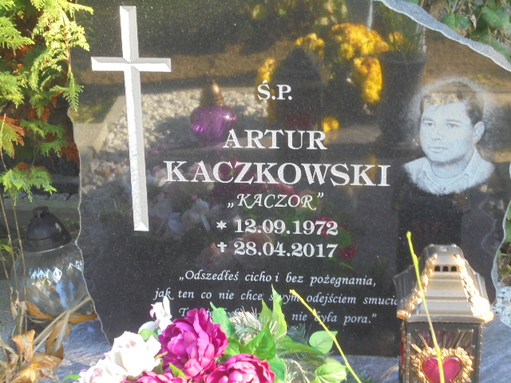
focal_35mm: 73
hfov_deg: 26.7
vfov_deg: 20.2
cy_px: 192
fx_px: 1078
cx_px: 256
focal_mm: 13.1
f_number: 6.1
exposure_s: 1/30
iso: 200
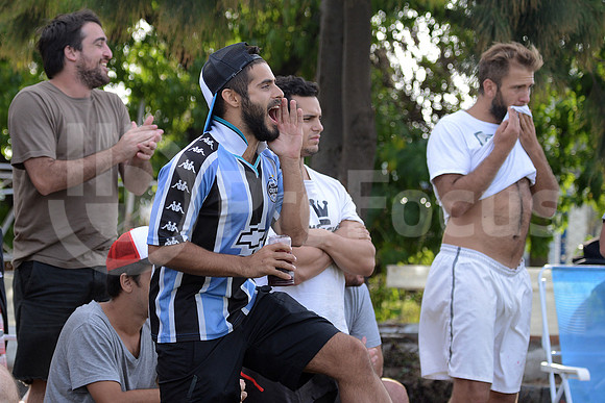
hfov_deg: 19.5
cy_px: 202
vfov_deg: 13.0
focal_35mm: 105
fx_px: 1765
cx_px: 302
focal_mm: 105
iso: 500
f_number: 4
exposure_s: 1/400
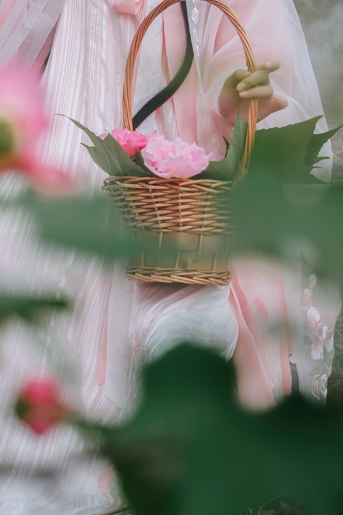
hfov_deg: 4.9
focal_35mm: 281
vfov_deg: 7.3
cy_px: -71
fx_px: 4014
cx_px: 6
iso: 100
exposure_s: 1/200
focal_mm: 114
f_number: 2.8
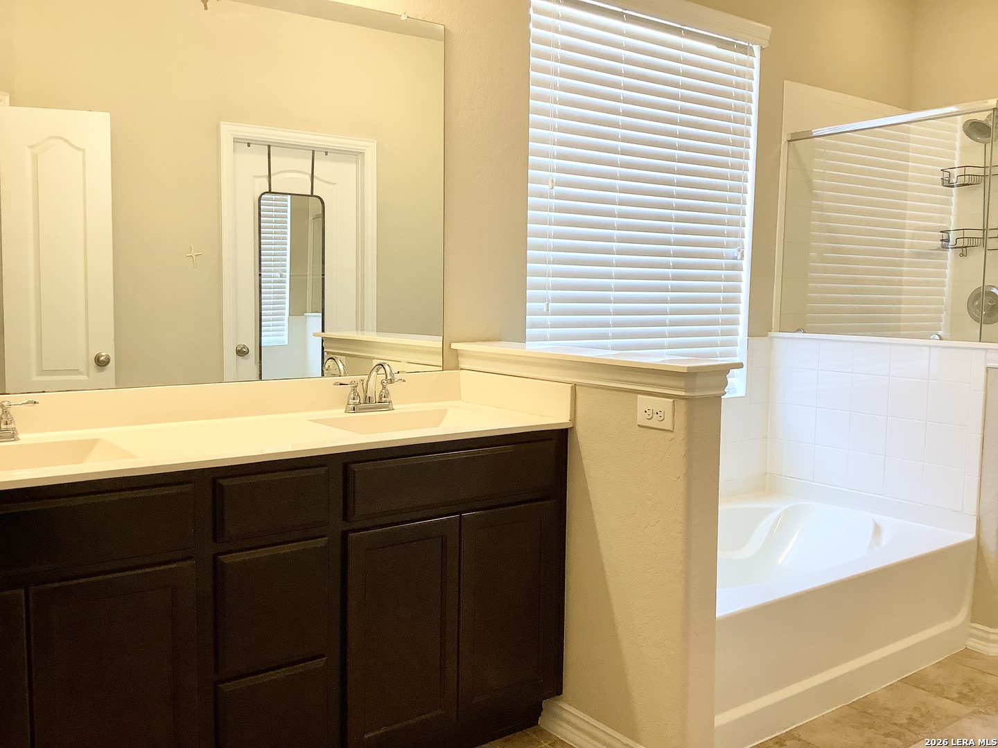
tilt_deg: -5.9
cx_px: 499
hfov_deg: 58.4
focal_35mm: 31
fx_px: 894
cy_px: 374
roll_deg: -0.8
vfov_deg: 45.4
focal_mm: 3.3
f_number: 2.4
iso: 100
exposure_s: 1/60
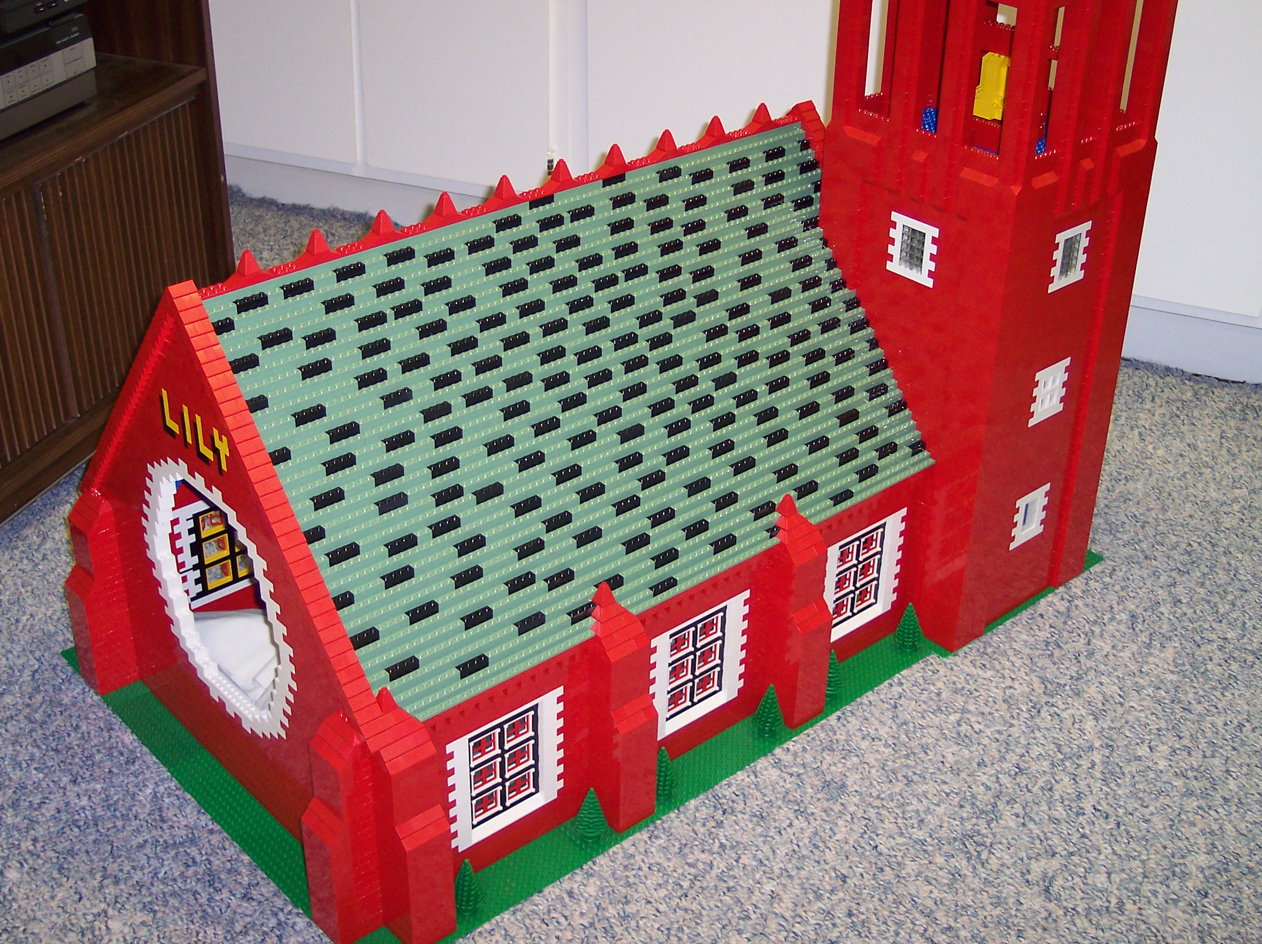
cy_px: 429
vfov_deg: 32.1
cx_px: 616
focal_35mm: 45
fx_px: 1639
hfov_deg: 42.1
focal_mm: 8
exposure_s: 1/30
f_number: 2.8
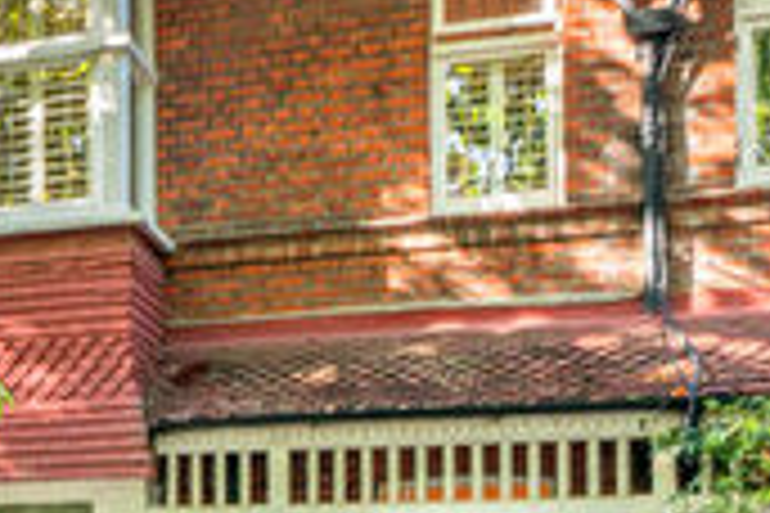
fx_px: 1668
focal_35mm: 78
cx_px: -212
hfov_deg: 23.2
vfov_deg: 17.3
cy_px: 416
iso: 320
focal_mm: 19
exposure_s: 1/15
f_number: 11
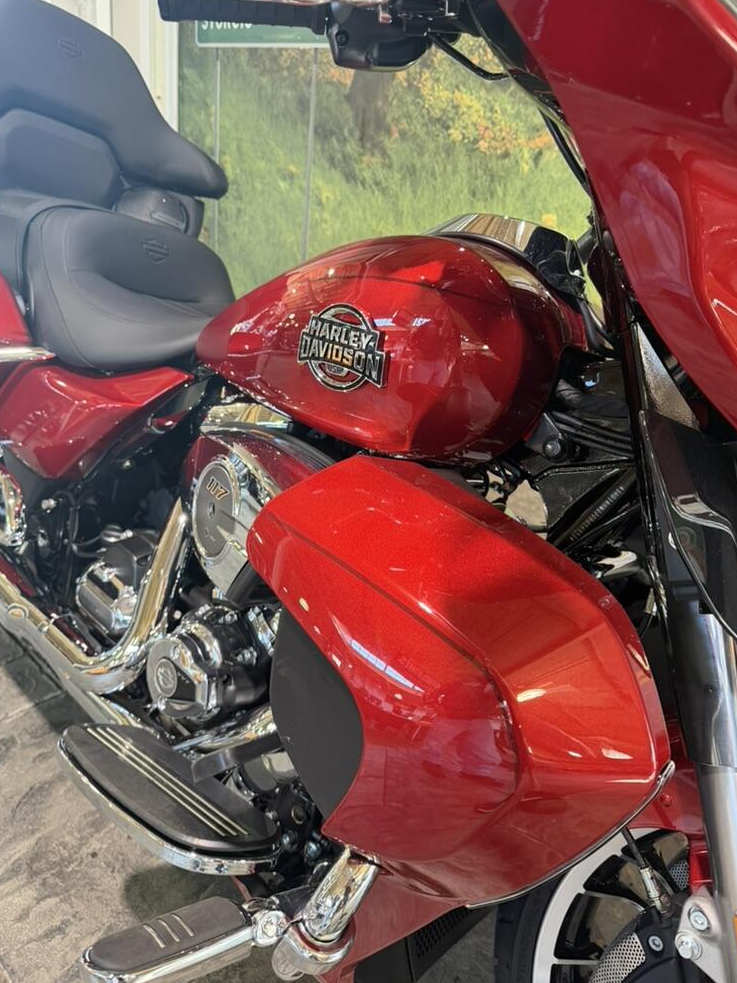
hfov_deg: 54.9
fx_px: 710
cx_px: 373
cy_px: 474
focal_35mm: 25
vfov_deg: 69.4
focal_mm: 6.76
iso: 320
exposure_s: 1/60
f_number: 1.78
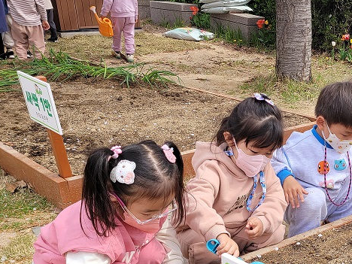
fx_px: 569
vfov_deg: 25.5
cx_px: 357
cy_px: 226
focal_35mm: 56
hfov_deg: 31.6
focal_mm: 5.4
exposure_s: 1/1283
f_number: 1.8
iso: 40
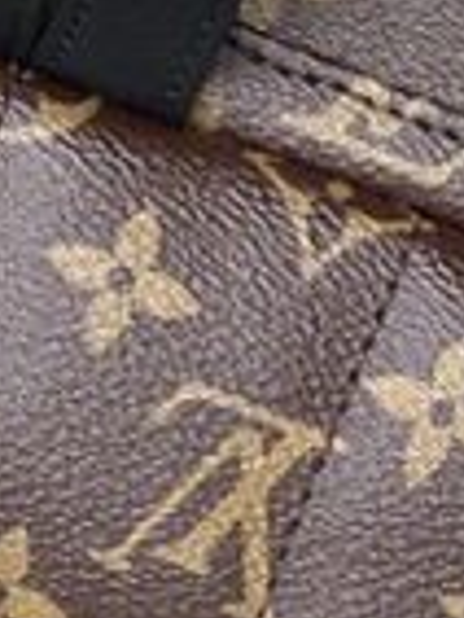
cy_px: -2
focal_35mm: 424
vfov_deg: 4.7
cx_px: -53
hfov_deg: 3.5
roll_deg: -1.9
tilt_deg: -18.1
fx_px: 7566
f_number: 2.2
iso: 32
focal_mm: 7.5
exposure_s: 1/121
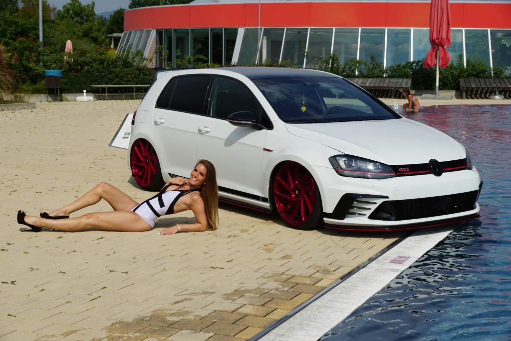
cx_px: 256
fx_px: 852
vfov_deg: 22.6
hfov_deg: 33.4
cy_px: 170
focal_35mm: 60
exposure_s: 1/2500
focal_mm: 40
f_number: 9
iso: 1000
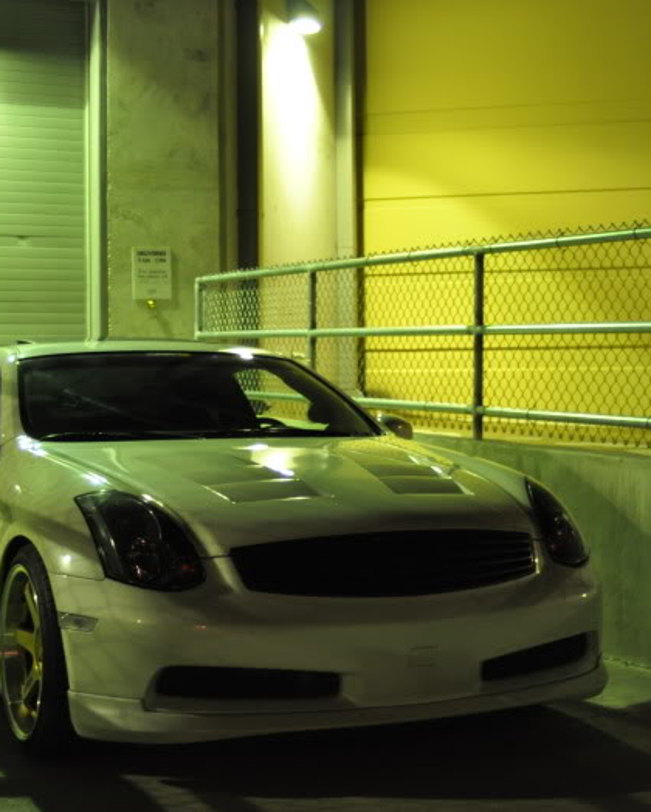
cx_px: 255
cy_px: 410
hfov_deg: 25.4
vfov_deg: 31.4
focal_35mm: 60
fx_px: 1443
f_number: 3.5
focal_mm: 28
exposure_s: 1/6
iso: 800
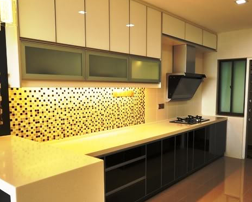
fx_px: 231
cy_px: 109
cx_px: 143
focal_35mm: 31
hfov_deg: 56.9
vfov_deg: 47.1
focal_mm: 10
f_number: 4
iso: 200
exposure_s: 1/40
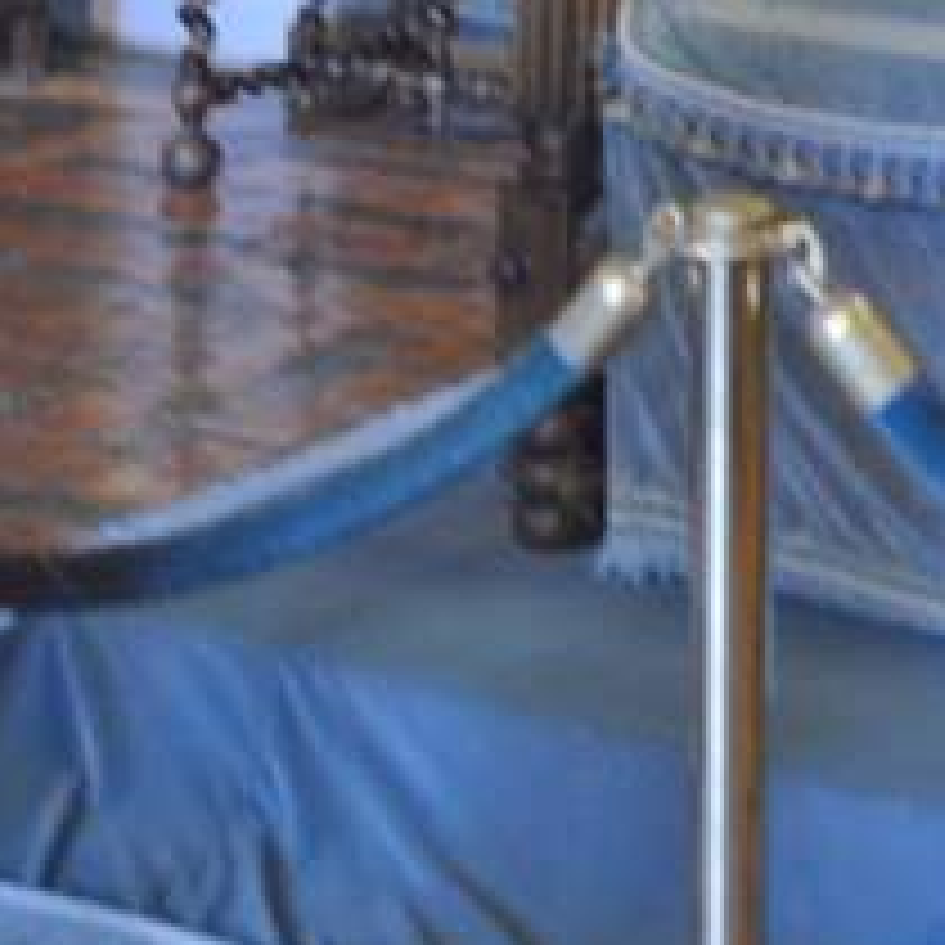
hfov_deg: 14.4
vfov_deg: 13.6
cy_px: -868
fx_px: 3459
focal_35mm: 112
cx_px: 1487
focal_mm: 18
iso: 800
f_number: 3.5
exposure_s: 1/20
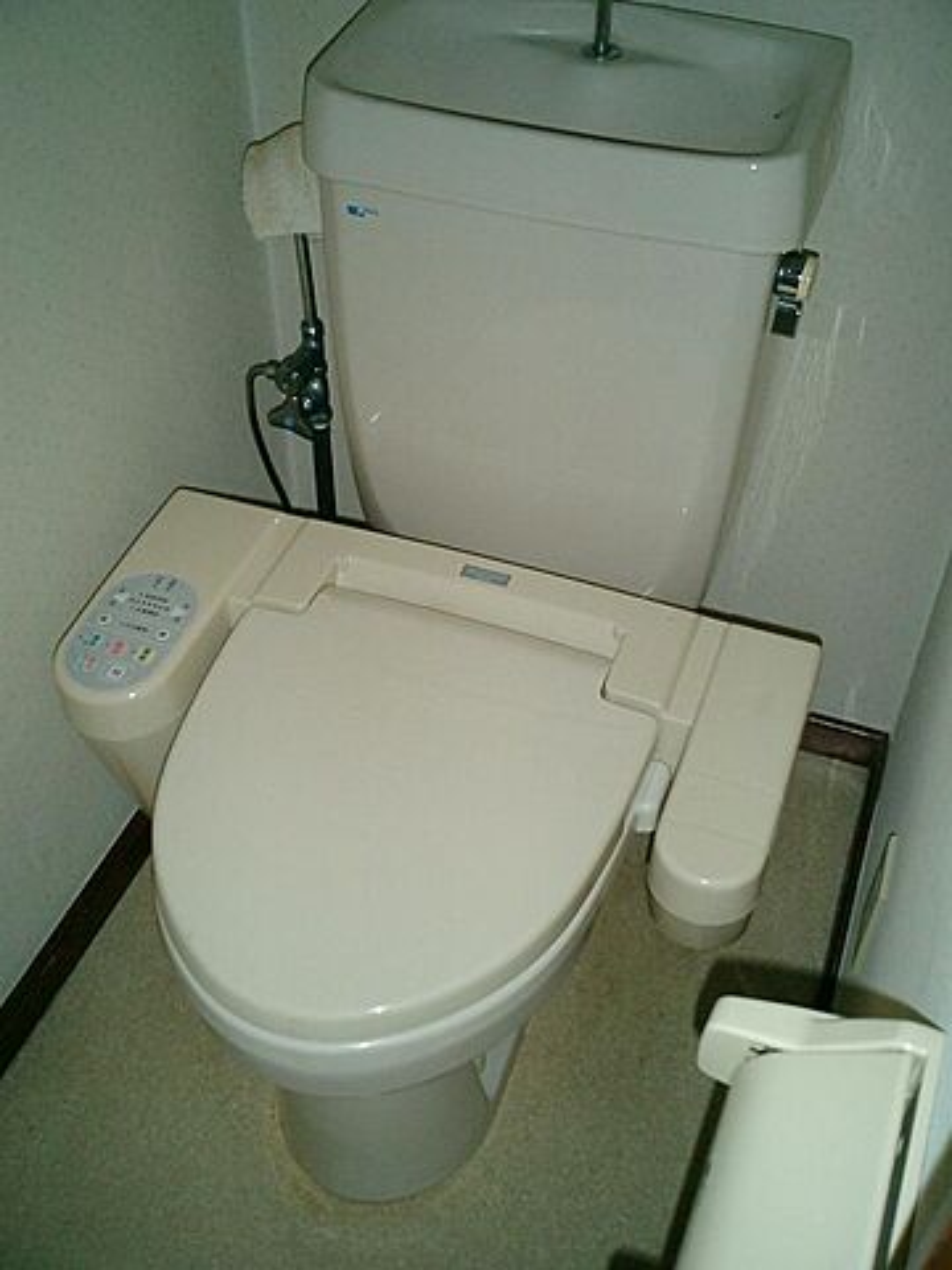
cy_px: 635
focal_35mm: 36
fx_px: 1320
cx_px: 476
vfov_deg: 51.4
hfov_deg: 39.7
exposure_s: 1/30
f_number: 3.2
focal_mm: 7.5
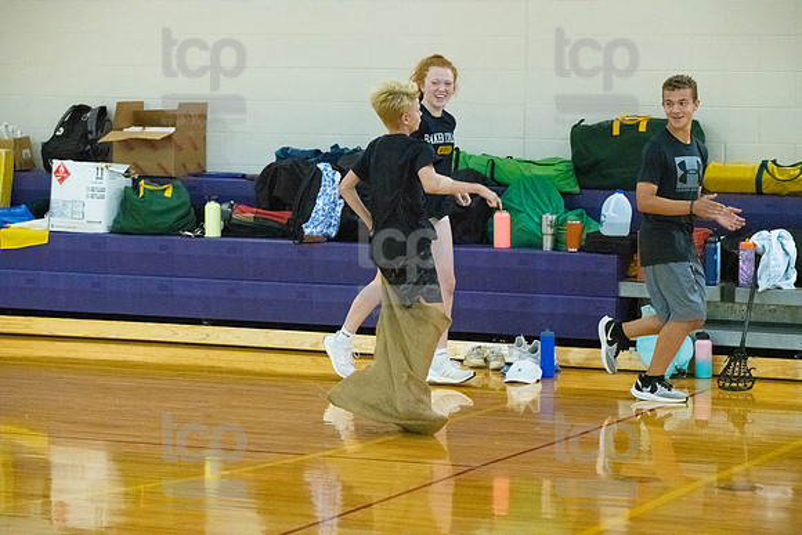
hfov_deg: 17.1
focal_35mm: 120
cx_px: 401
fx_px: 2674
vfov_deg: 11.4
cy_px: 268
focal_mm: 120
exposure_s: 1/640
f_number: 4.5
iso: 6400
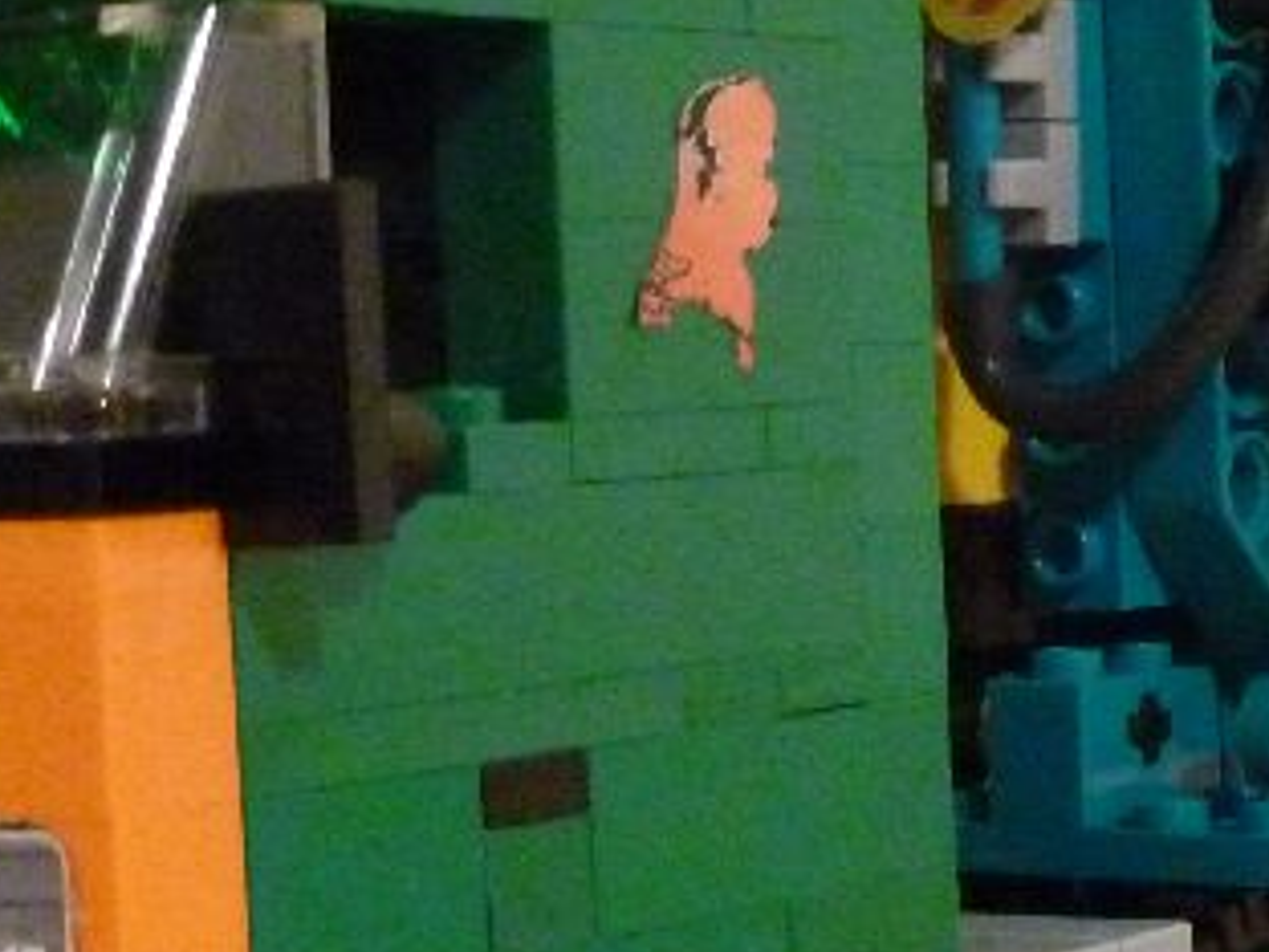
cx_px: 1367
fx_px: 4216
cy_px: 541
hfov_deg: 16.6
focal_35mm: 115
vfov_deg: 12.9
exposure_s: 1/30
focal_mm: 5
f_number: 3.3
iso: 800
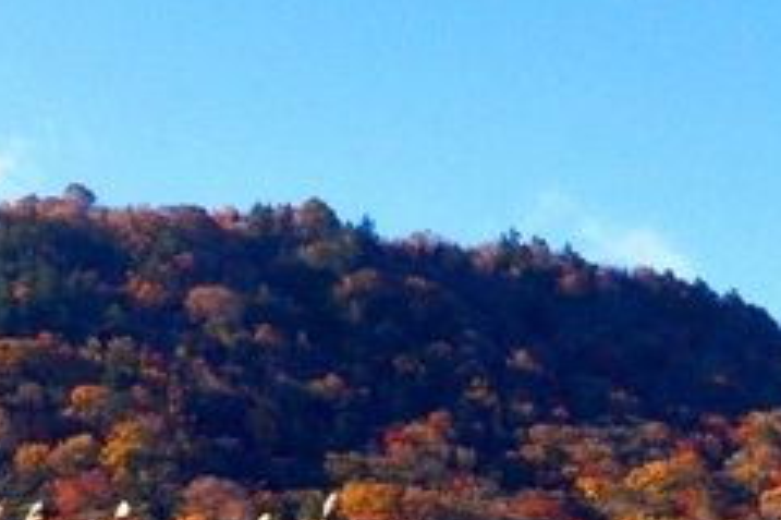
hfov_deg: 16.5
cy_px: 25
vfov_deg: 11.0
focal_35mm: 124
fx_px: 2688
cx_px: 322
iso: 50
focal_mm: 4.28
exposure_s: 1/899
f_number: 2.4
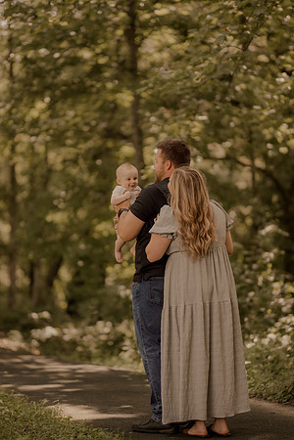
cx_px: 147
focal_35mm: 85
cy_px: 220
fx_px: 1041
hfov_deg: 16.1
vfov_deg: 23.9
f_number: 1.4
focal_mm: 85
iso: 160
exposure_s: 1/1250
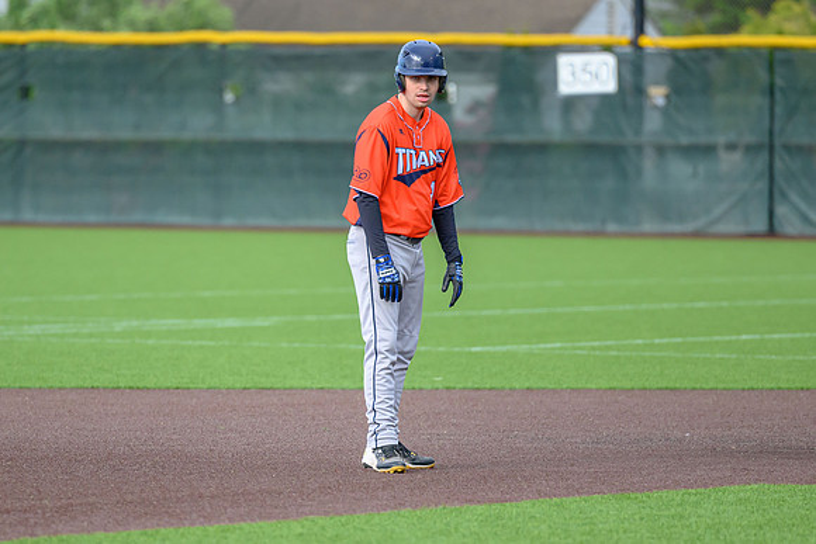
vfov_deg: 3.6
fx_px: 8764
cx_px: 307
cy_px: 332
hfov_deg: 5.3
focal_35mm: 387
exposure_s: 1/2000
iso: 720
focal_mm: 200
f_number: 2.8
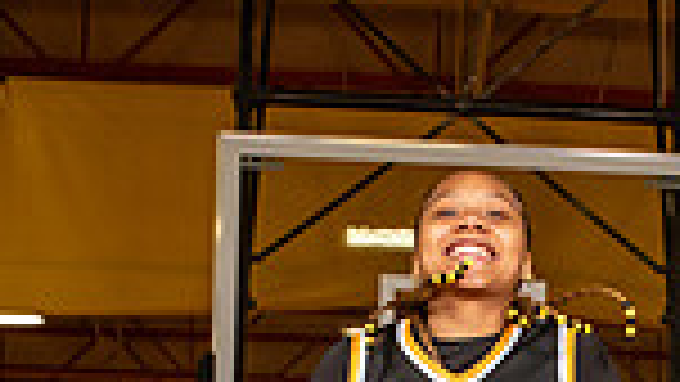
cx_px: 491
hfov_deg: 21.2
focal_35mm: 100
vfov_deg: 10.4
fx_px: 1803
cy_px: 939
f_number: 7.1
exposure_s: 1/400
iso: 640
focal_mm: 32
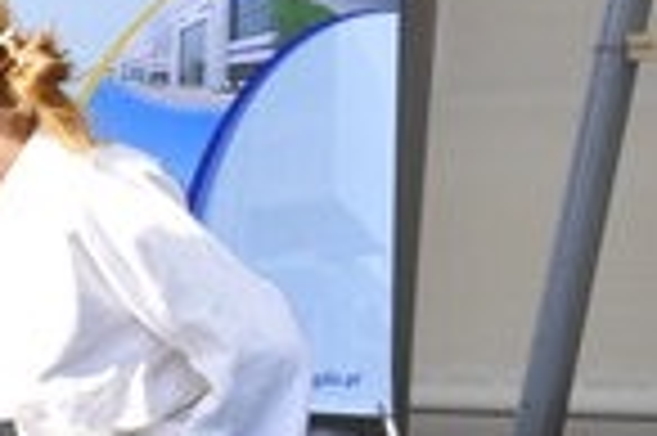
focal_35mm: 341
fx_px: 6216
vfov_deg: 4.0
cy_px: -191
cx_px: -477
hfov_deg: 6.0
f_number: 9
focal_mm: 52
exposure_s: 1/160
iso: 320
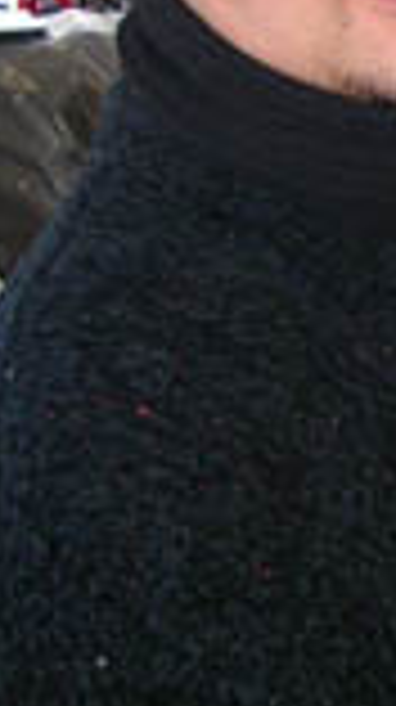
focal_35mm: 132
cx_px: 675
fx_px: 2471
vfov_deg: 16.3
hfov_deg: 8.8
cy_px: 290
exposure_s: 1/31.6
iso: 100
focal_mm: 6
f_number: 2.9
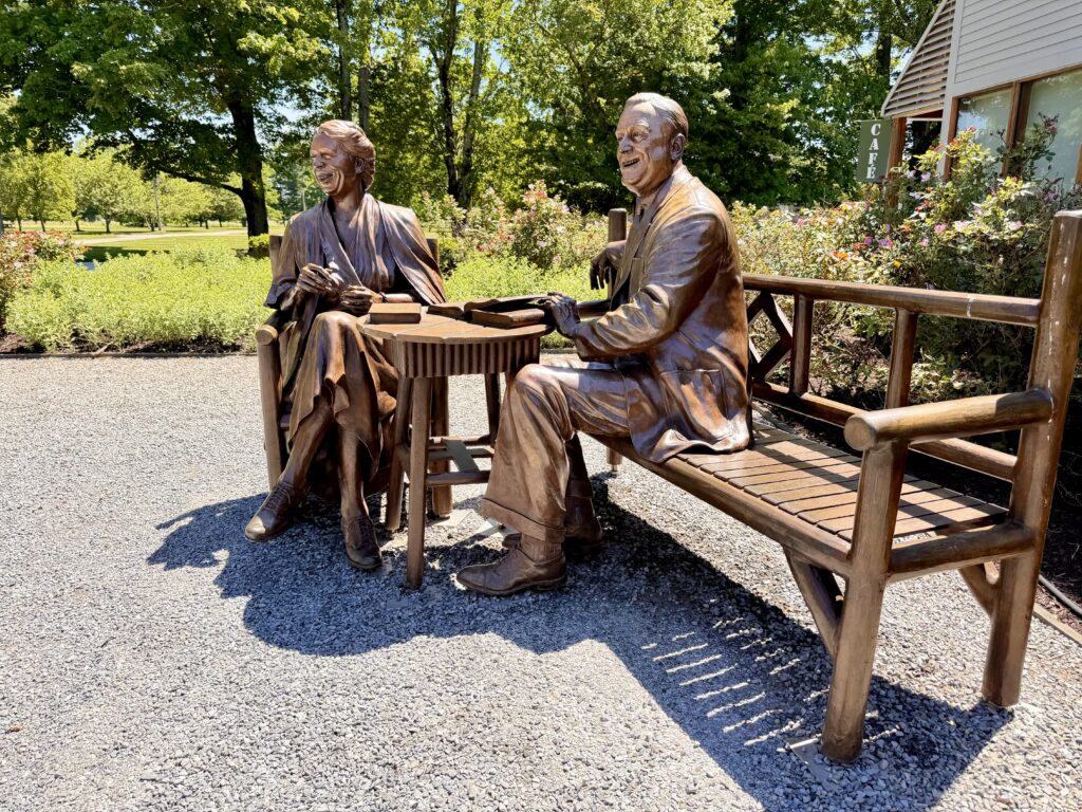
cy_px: 406
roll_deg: +0.7
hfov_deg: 71.6
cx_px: 541
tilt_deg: -14.3
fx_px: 750
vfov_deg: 56.8
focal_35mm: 24
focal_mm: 6.76
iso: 80
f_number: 1.78
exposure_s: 1/1337
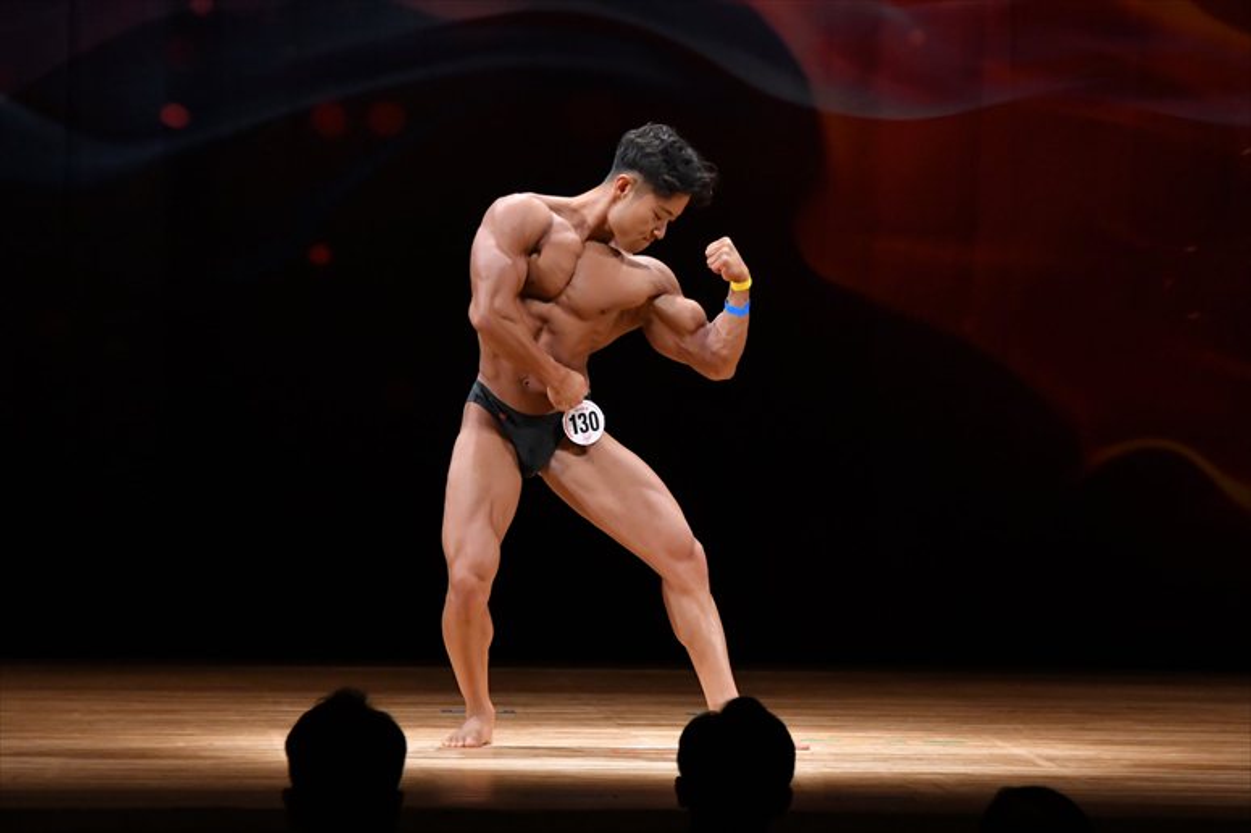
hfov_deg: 7.6
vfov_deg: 5.1
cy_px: 416
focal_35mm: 270
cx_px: 626
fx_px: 9378
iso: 3200
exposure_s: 1/400
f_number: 5.6
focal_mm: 180
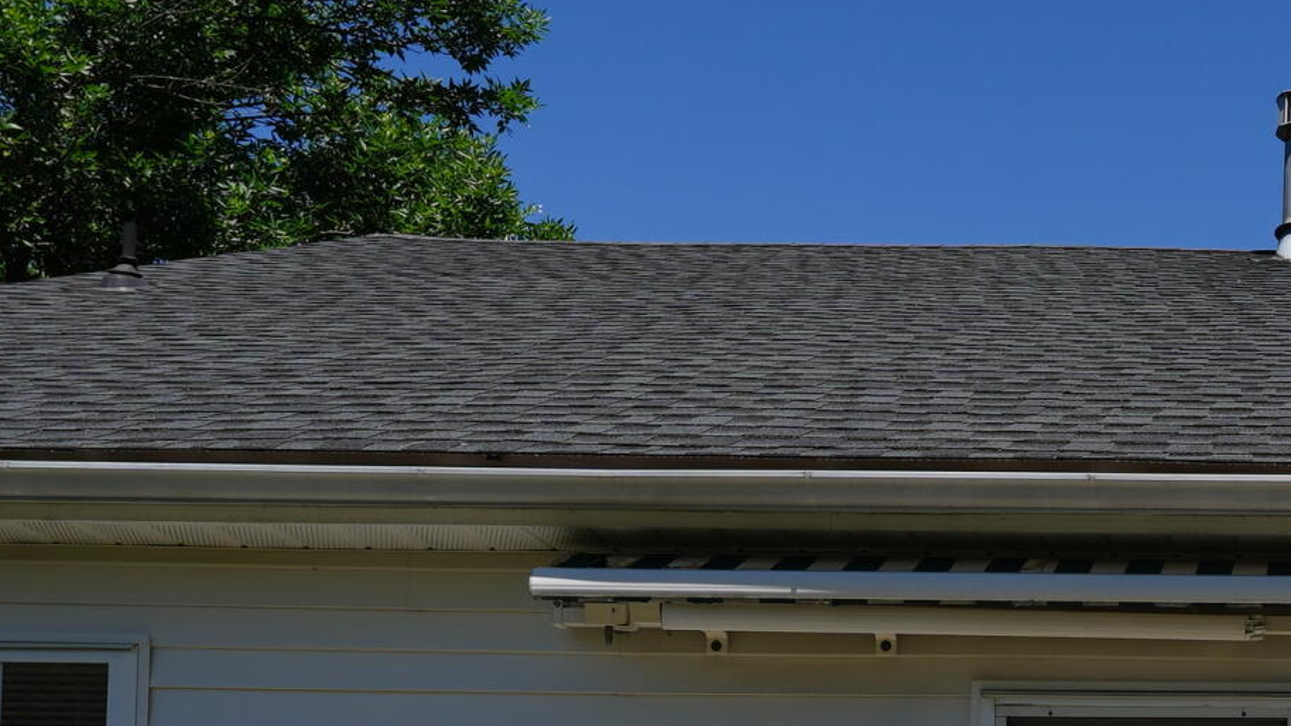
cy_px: 934
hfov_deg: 32.3
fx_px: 1941
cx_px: 1429
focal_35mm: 57
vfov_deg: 19.6
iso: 125
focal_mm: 16.5
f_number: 9
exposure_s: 1/400
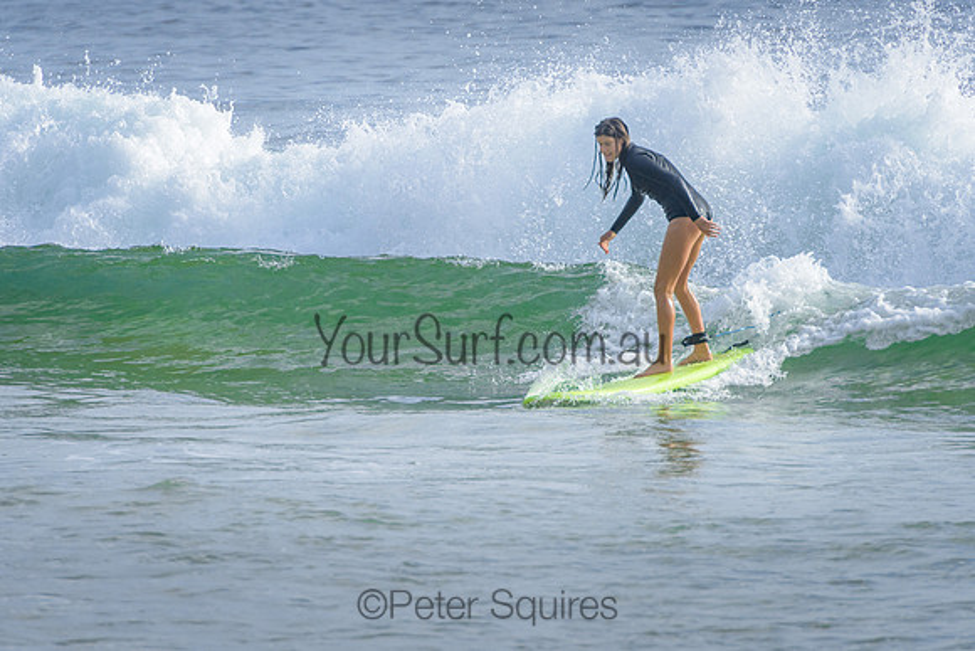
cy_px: 334
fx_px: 13282
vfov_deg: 2.8
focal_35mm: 490
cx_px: 495
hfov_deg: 4.2
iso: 500
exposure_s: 1/1600
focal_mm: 400
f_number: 9
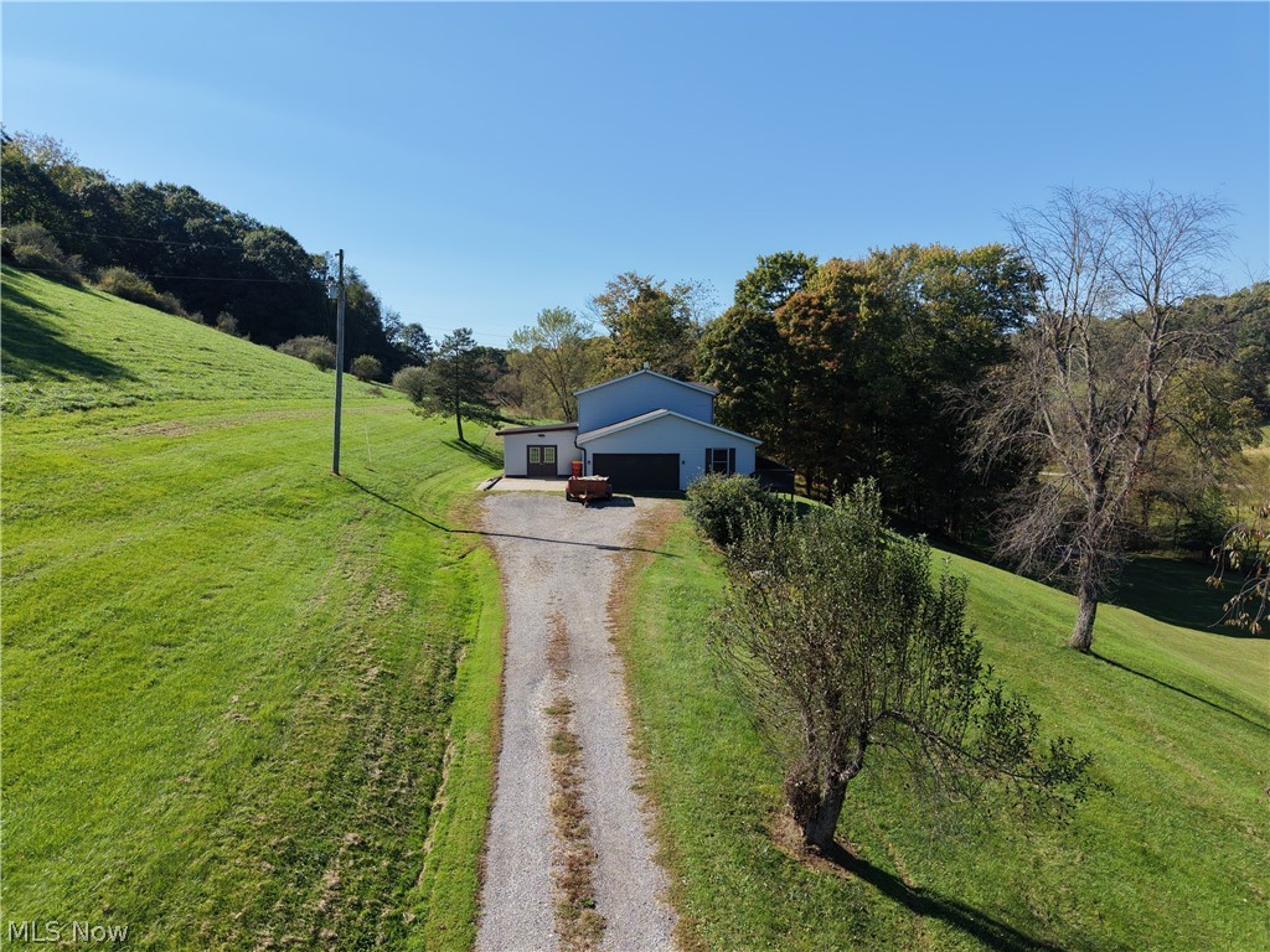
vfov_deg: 56.8
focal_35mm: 24
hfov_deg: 71.6
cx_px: 635
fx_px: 881
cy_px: 476
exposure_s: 1/5000
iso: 330
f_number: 1.8
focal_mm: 8.67
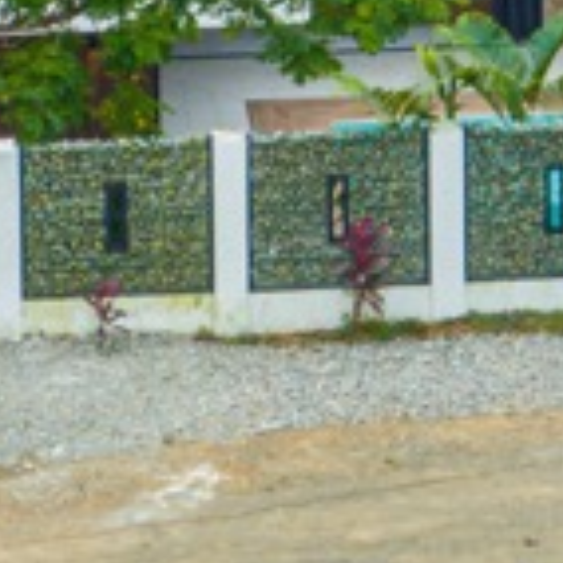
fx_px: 10985
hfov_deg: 2.9
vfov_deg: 2.9
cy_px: -228
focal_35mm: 597
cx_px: 620
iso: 100
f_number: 4.4
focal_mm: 29.85
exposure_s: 1/60
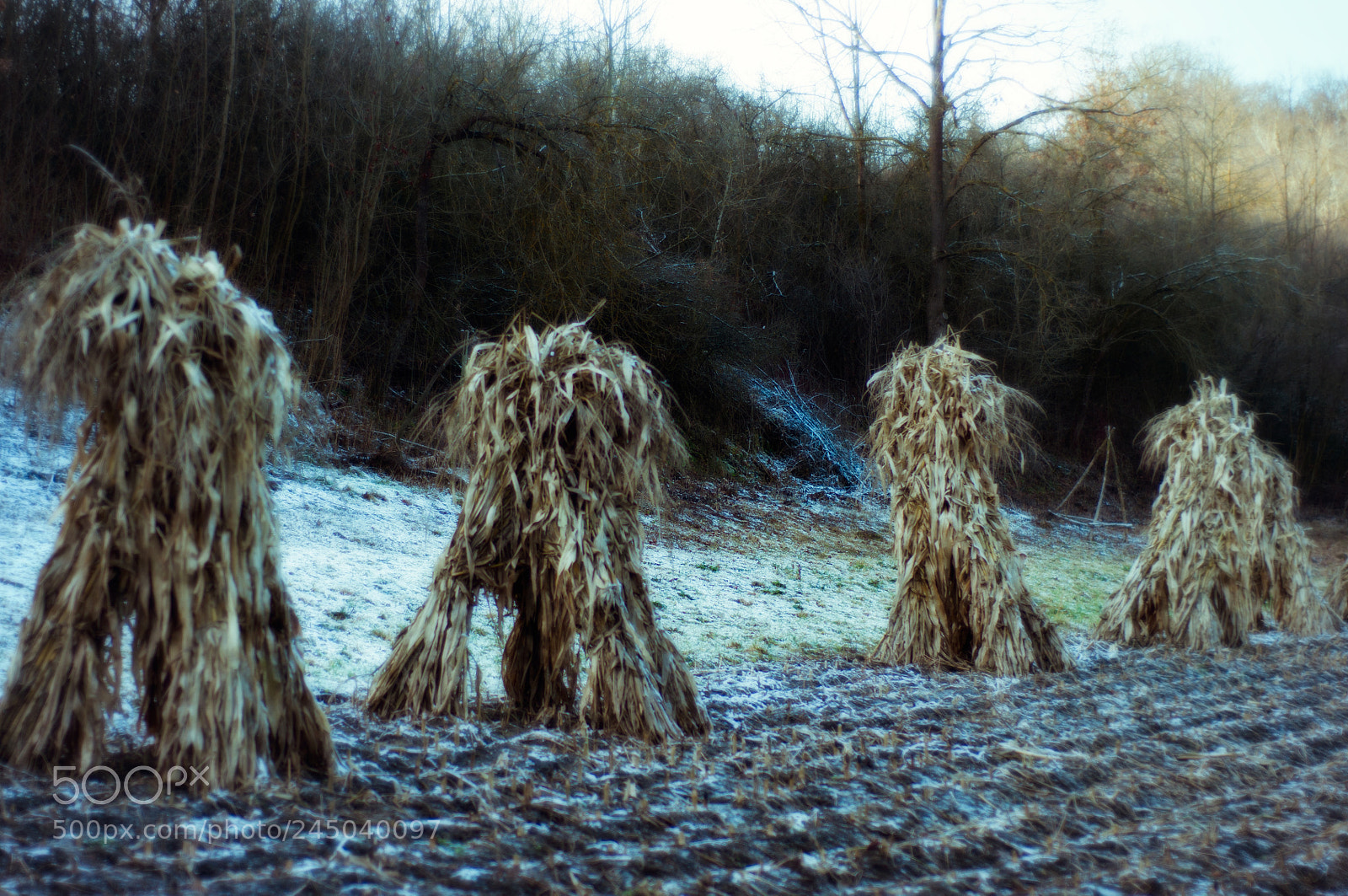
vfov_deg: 18.1
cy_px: 448
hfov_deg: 27.0
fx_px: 2805
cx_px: 674
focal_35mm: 75
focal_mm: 50
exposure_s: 1/750
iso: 200
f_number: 2
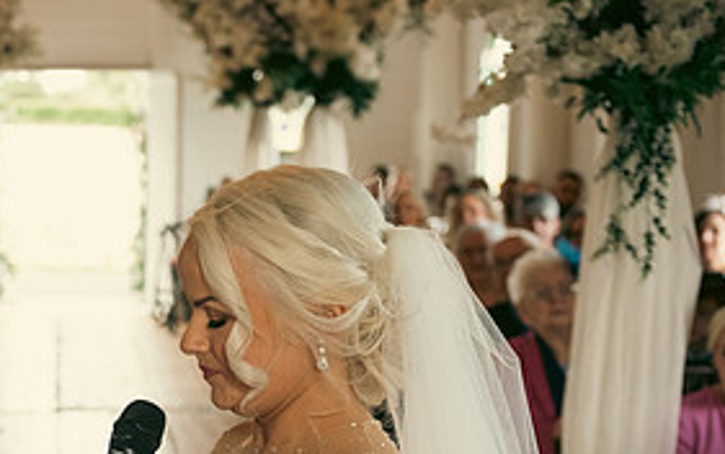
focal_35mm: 80
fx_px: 1582
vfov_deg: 16.2
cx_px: 62
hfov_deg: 25.0
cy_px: 399
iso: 640
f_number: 3.5
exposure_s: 1/160
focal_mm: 38
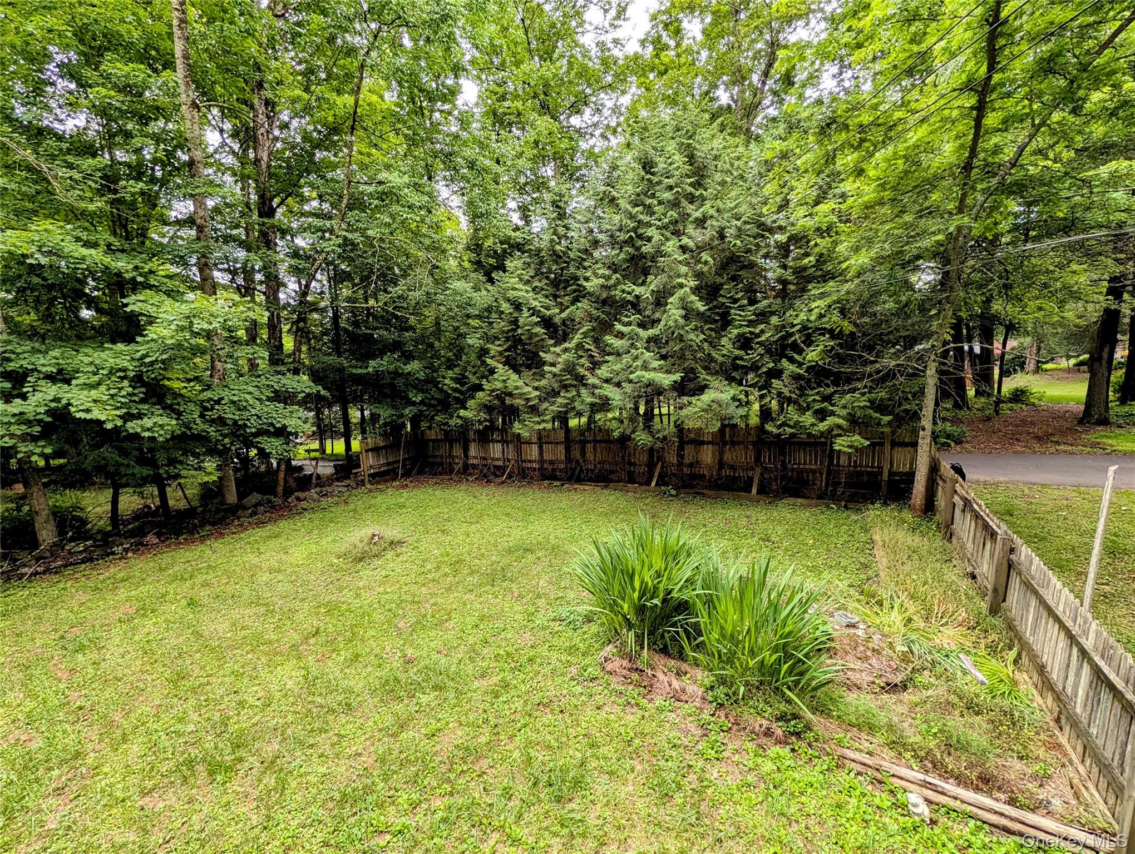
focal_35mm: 12
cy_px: 427
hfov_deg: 110.5
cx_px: 568
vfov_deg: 94.6
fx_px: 394
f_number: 1.7
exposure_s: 1/636
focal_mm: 2.02
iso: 65
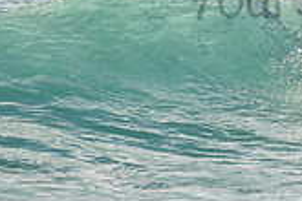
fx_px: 14780
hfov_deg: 1.2
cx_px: 377
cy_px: -25
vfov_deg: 0.8
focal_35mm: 1762
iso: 110
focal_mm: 500
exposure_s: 1/2000
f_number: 5.6
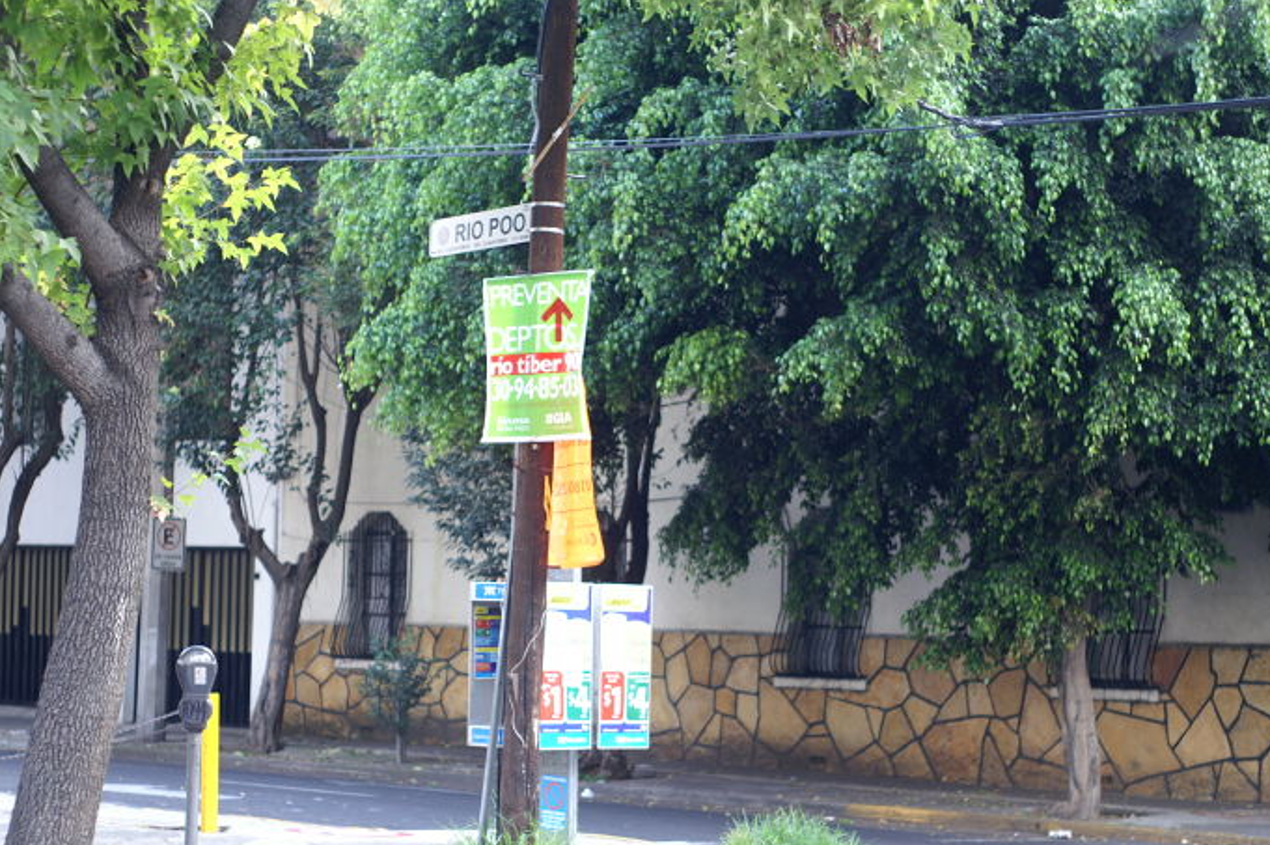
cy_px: 493
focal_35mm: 88
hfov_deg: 23.1
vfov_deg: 15.5
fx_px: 3102
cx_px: 536
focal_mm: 50
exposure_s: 1/40
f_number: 2.5
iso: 100
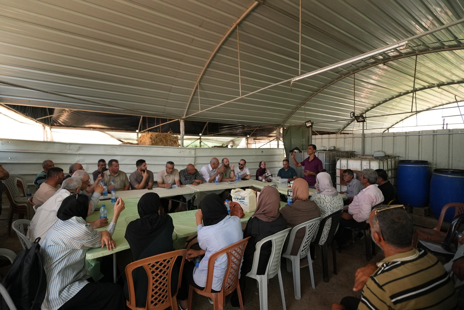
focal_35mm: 16
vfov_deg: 73.8
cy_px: 155
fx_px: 206
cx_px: 232
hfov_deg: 96.7
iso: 5000
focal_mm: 16
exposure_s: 1/8000
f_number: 1.8
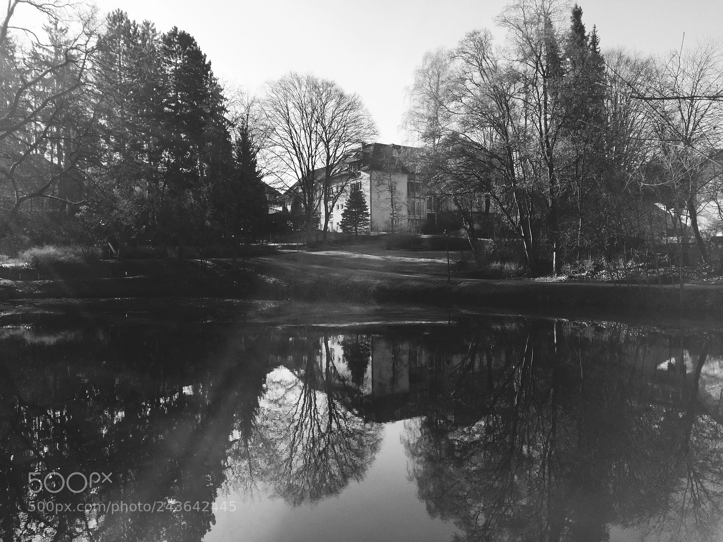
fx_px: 606
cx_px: 362
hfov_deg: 61.7
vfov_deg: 48.2
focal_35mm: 29
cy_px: 271
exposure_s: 1/694
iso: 32
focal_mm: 4.15
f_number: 2.2
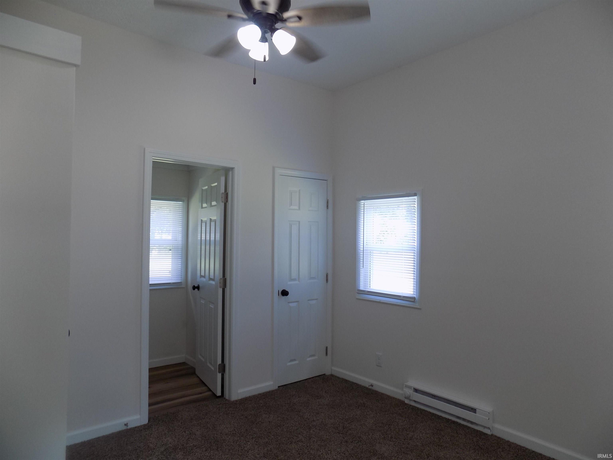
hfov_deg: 73.9
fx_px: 407
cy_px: 230
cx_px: 306
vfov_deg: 58.9
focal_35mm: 23
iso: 80
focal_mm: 4
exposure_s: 1/30
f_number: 3.1
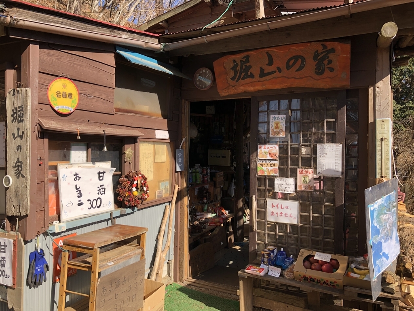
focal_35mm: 28
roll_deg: +0.4
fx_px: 335
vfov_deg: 49.7
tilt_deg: -0.9
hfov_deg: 63.4
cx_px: 207
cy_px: 156
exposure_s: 1/838
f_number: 1.8
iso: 20
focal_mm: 3.99
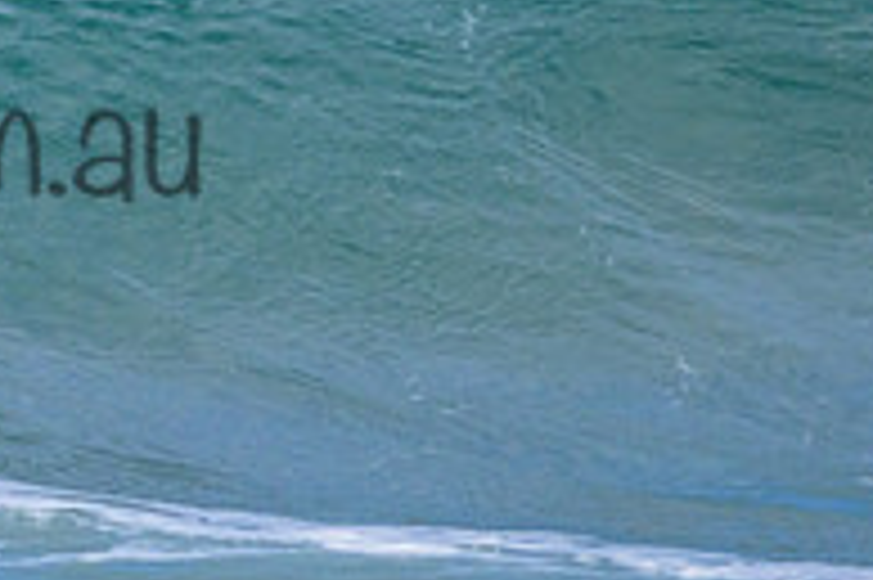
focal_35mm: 2395
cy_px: 92
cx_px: -274
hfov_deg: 0.9
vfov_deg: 0.6
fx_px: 58028
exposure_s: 1/2000
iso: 1600
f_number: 11
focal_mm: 800
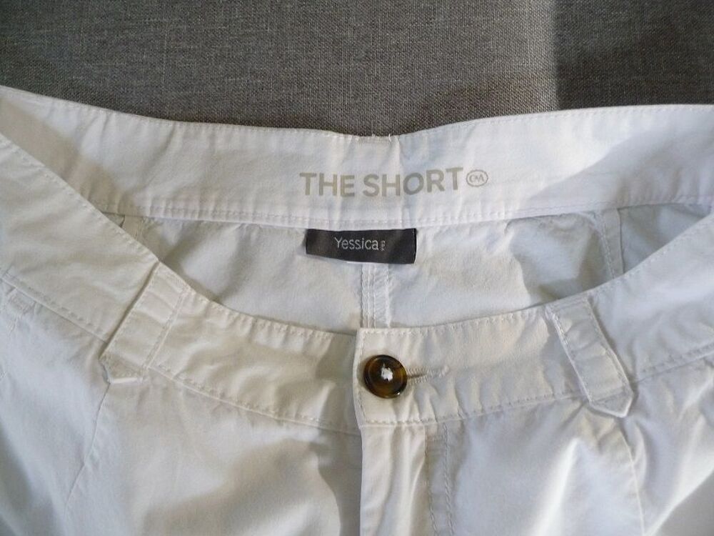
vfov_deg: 49.7
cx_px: 357
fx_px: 578
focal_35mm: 28
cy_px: 268
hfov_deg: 63.4
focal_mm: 4.7
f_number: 3.3
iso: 320
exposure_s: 1/30
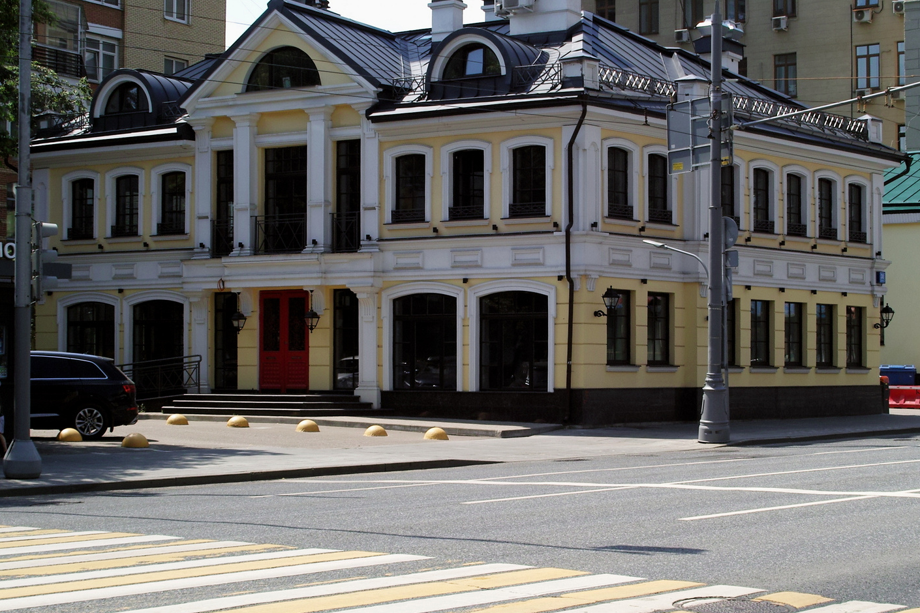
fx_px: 1533
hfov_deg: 33.3
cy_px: 328
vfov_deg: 22.6
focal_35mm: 60
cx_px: 565
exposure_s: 1/200
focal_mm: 28
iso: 100
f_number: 9
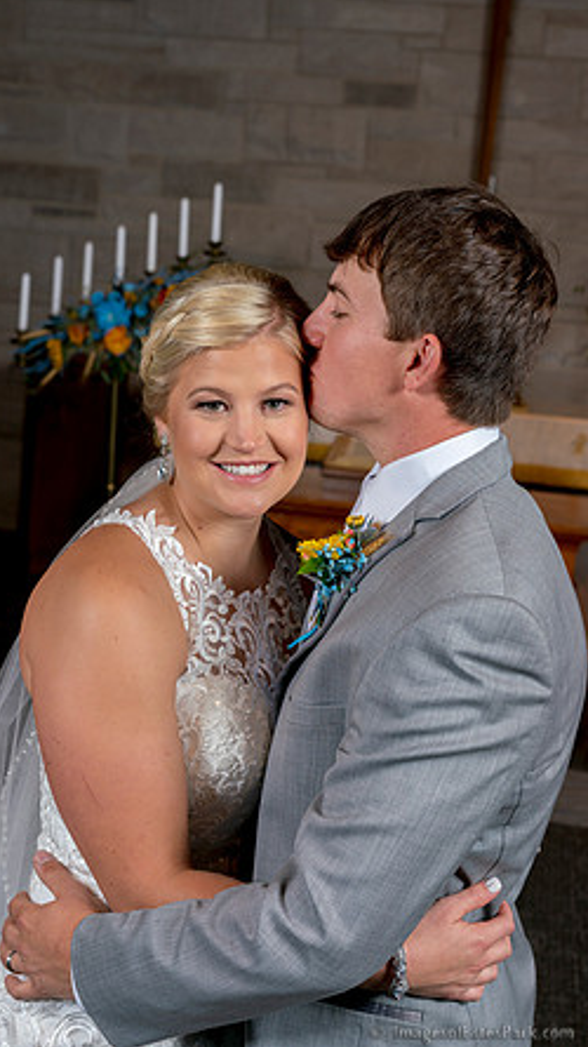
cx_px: 303
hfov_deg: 22.6
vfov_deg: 39.2
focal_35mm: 53
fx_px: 1470
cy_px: 520
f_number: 5.6
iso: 200
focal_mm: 50
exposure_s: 1/125
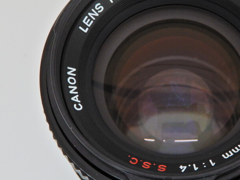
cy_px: 85
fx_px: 575
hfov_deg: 23.4
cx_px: 173
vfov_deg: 17.8
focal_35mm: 83
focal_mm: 7.5
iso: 200
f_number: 4
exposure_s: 1/30
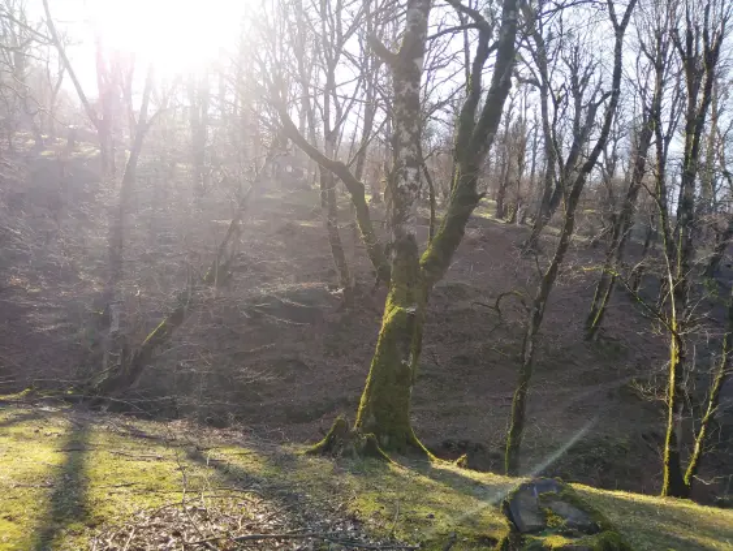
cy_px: 276
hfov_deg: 67.3
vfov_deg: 53.1
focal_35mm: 26
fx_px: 551
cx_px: 366
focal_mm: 3.59
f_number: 1.8
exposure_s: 1/350
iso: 100
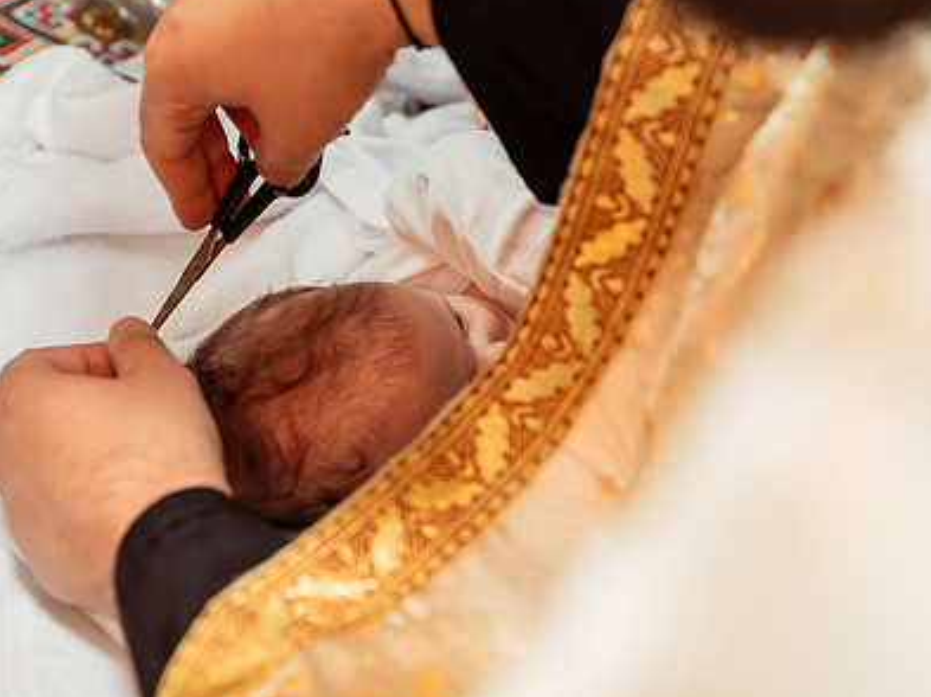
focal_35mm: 71
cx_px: 265
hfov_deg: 27.2
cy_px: 351
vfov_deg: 20.7
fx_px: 1908
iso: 2500
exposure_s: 1/250
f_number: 3.5
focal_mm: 50
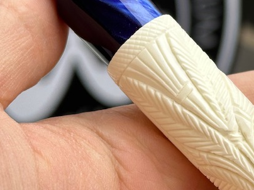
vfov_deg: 9.7
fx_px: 1115
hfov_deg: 12.9
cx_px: 210
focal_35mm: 152
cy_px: 29
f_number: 1.78
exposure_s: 1/154
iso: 50
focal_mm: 6.86
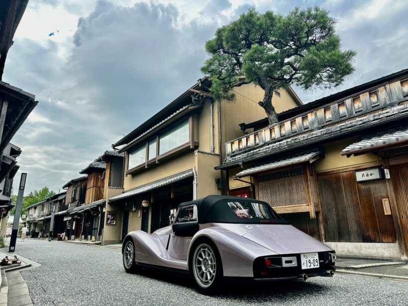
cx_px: 204
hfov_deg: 71.6
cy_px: 153
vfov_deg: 56.8
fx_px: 283
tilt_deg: +14.3
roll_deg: +0.9
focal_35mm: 24
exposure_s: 1/740
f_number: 1.78
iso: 80
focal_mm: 6.86
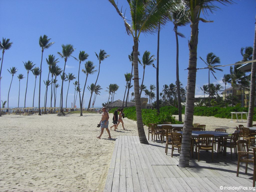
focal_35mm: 38
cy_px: 96
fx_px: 281
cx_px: 128
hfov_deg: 49.0
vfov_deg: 37.7
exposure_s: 1/320
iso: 64
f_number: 8
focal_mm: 6.2
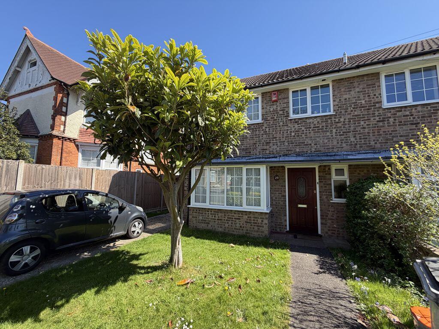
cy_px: 164
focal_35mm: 14
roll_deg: +0.1
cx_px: 220
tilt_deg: +6.4
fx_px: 178
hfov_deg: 102.1
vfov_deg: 85.7
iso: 50
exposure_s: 1/502
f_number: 2.2
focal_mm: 2.22
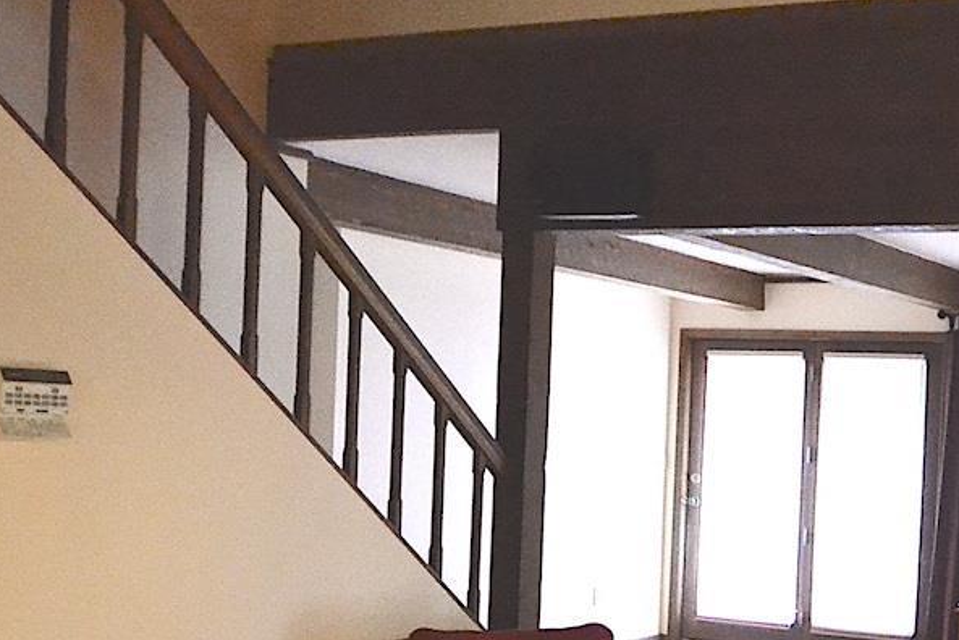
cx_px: 870
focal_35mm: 56
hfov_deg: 33.7
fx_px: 1487
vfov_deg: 24.1
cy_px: 461
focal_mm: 11.5
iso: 2500
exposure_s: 1/60
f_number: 4.2
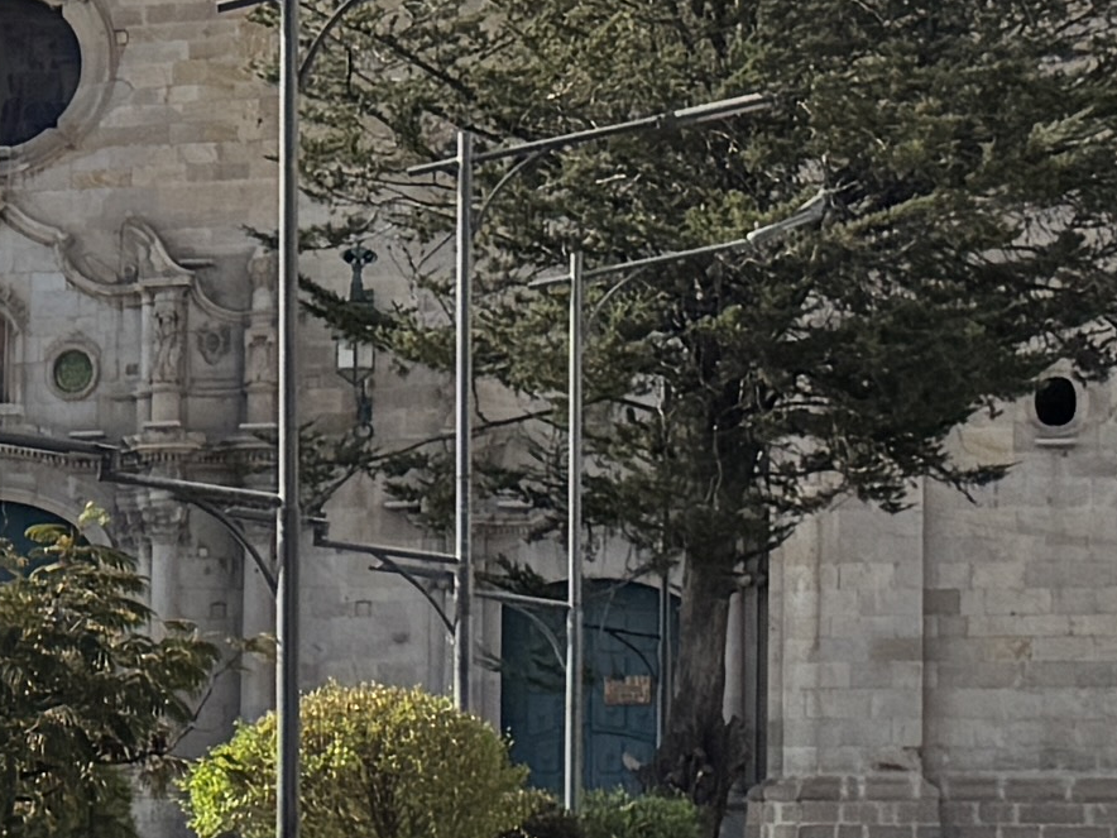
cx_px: -1846
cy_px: 794
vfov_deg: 9.5
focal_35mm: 155
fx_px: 5002
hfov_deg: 10.4
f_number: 1.78
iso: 80
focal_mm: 6.76
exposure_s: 1/2174
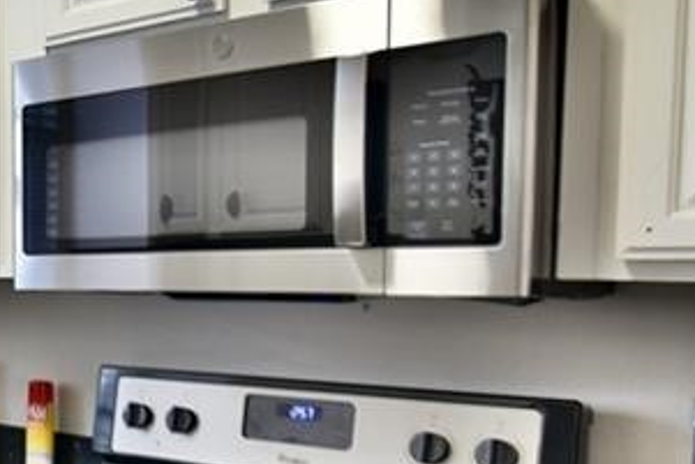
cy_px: 336
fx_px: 985
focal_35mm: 51
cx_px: -249
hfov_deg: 29.6
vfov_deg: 26.2
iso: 1000
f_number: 2.8
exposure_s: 1/60
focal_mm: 15
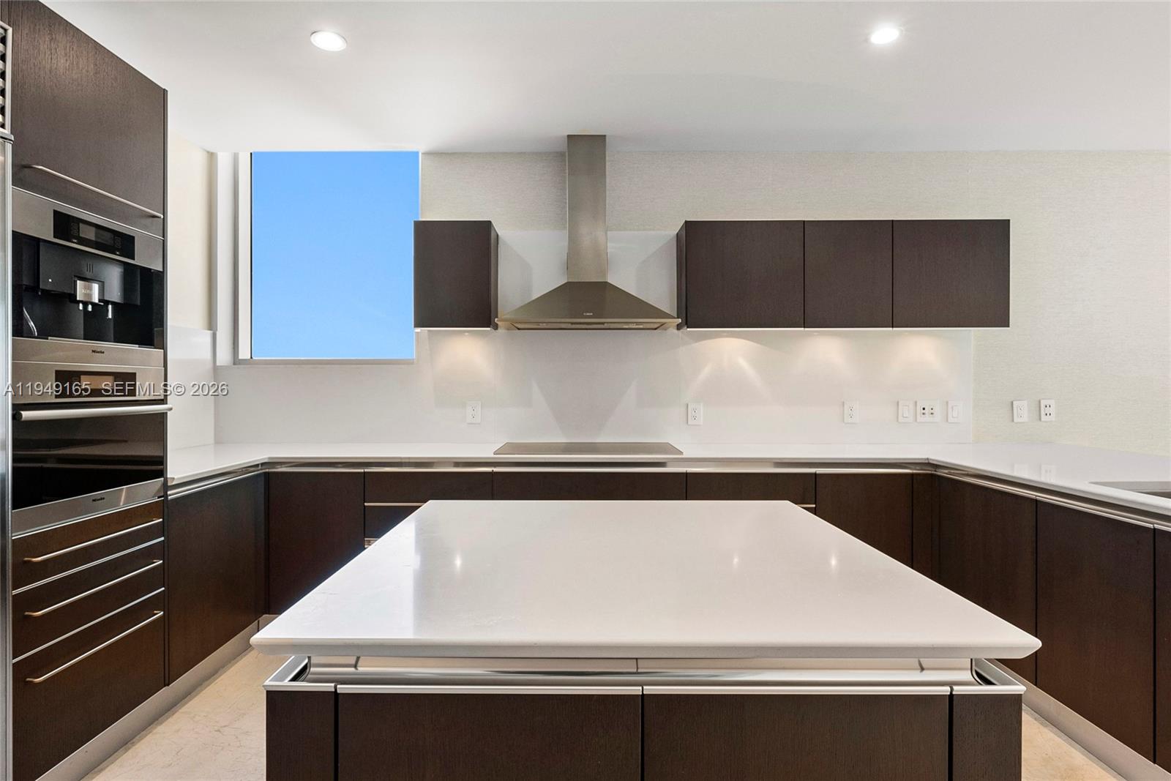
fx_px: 586
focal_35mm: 18
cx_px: 586
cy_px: 390
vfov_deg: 67.4
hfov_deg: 90.0
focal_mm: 12
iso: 400
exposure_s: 1/25
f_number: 8
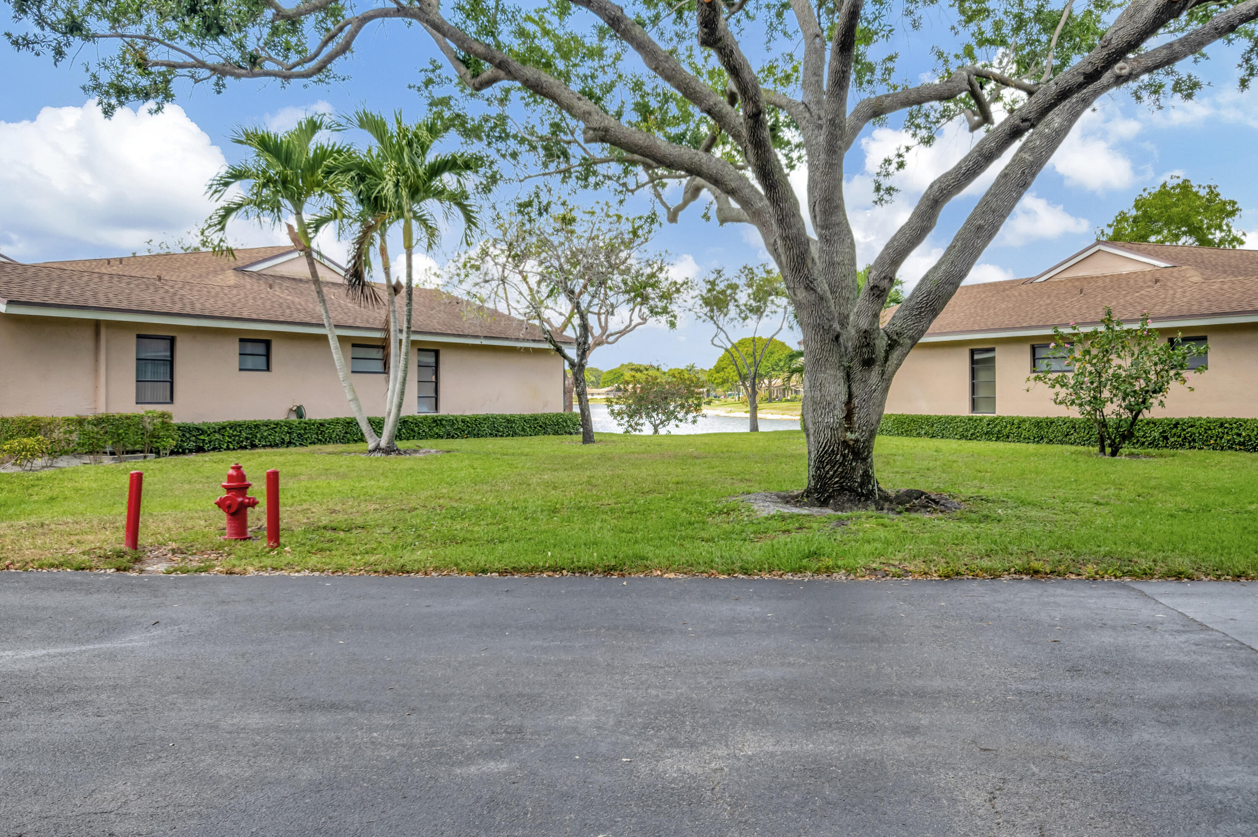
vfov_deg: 36.8
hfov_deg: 53.2
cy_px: 418
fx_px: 1257
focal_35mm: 36
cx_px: 629
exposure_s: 1/250
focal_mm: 24
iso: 640
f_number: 8
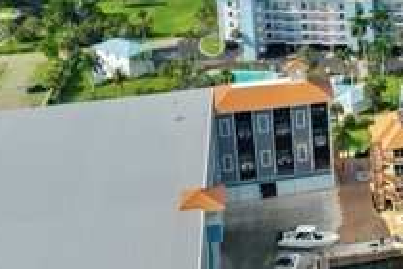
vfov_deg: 14.0
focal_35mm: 95
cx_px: 570
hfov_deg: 19.3
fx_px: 1063
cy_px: -42
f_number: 1.8
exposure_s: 1/800
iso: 100
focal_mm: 8.67
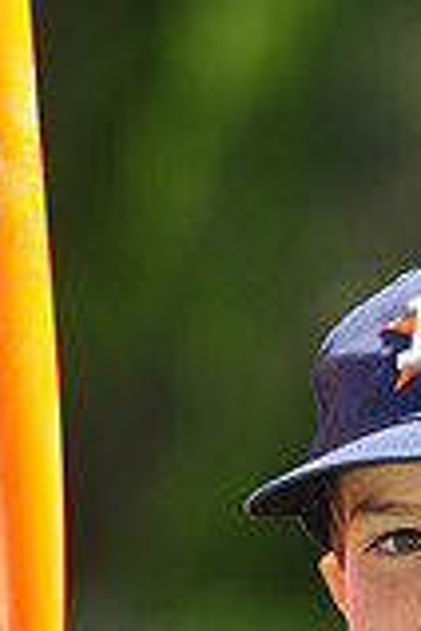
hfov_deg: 2.1
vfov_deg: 3.2
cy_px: 766
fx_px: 11226
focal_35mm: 640
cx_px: 441
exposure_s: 1/800
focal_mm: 175
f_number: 4.5
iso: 200
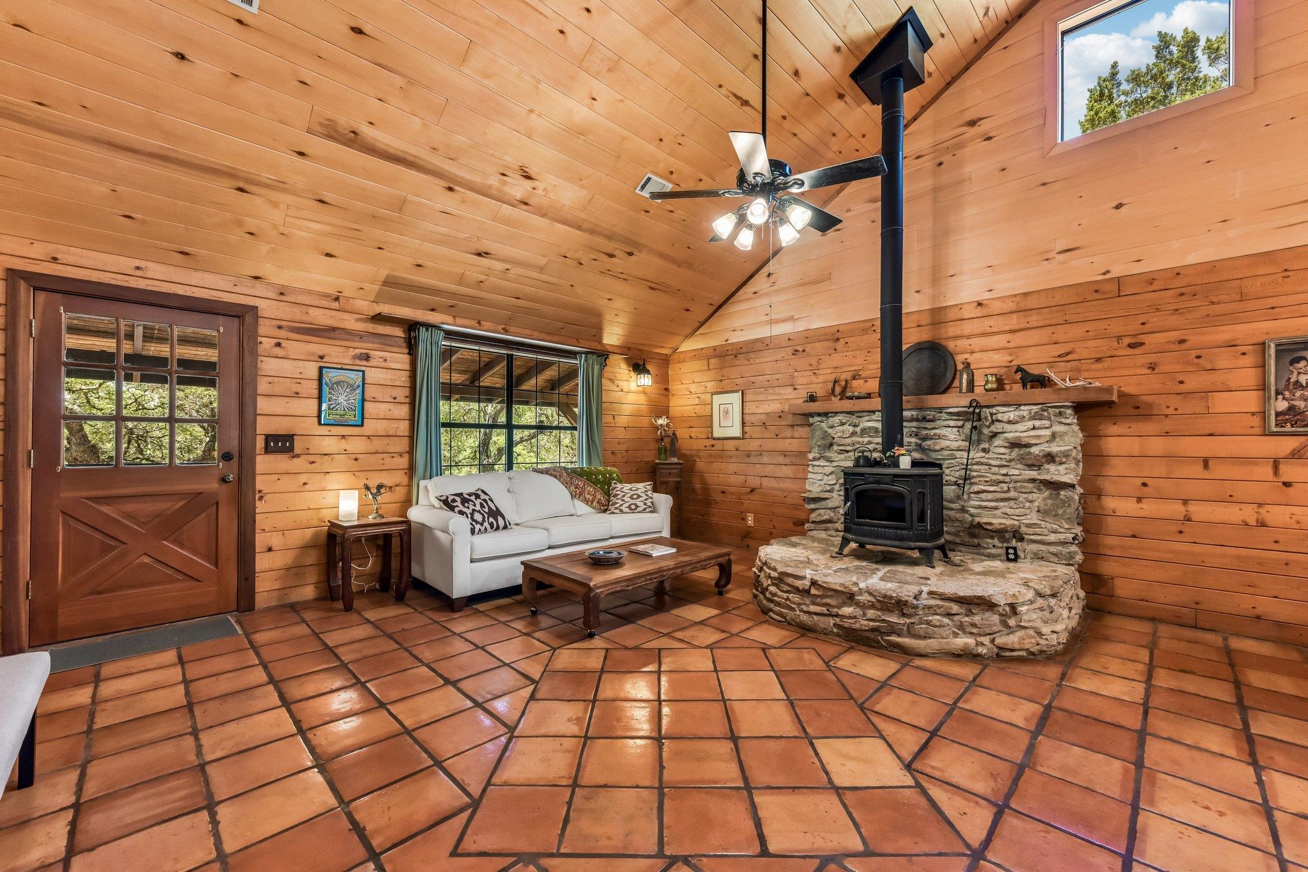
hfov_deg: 104.3
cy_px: 436
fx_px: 509
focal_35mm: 14
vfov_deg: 81.2
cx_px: 654
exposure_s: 1/15
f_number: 8
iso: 800
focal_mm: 14
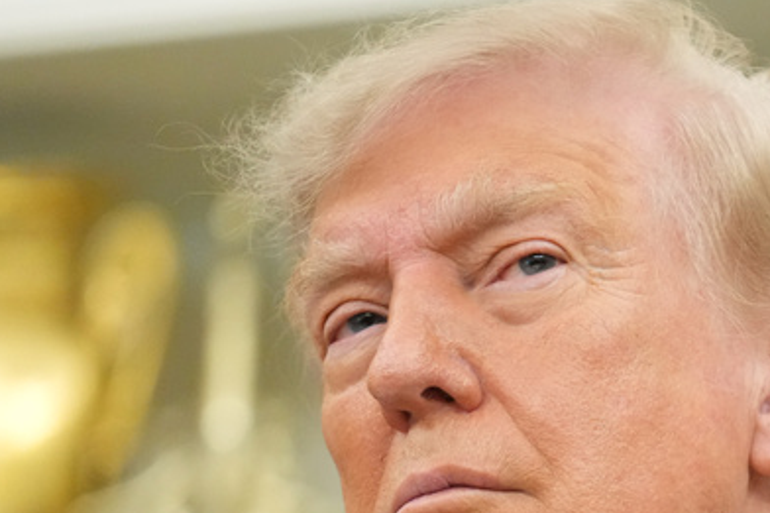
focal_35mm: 523
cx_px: 589
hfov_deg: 3.9
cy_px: 552
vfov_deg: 2.6
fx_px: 11181
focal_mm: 200
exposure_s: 1/400
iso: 6400
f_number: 2.8
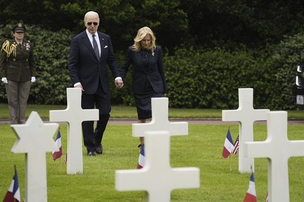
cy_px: 101
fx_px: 2009
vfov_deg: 5.8
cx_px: 152
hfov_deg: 8.7
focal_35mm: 238
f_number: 5.6
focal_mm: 238
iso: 400
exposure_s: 1/1600
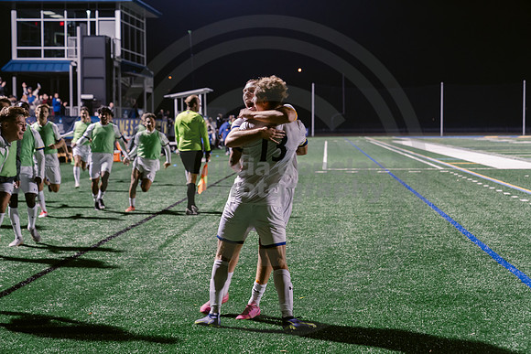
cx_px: 266
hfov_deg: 28.8
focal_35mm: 70
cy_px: 177
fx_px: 1033
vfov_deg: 19.5
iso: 2500
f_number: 4
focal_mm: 70
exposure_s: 1/125
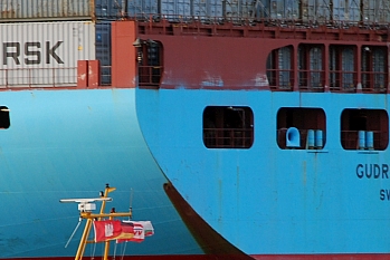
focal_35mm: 594
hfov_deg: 3.5
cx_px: 145
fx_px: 6442
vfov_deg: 2.3
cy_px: 130
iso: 200
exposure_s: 1/125
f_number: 7.1
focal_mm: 135
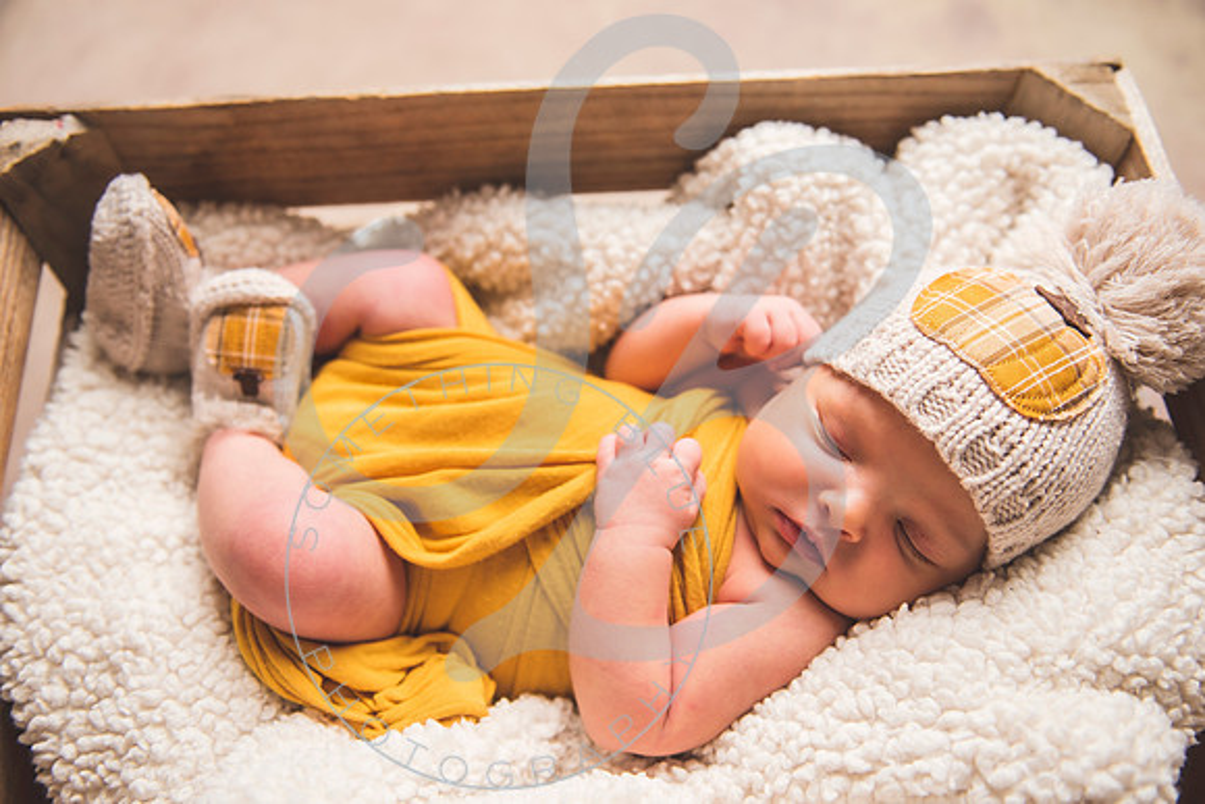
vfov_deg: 37.5
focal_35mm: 35
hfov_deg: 54.0
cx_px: 602
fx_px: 1184
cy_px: 402
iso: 100
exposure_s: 1/125
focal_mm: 32
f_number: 2.8
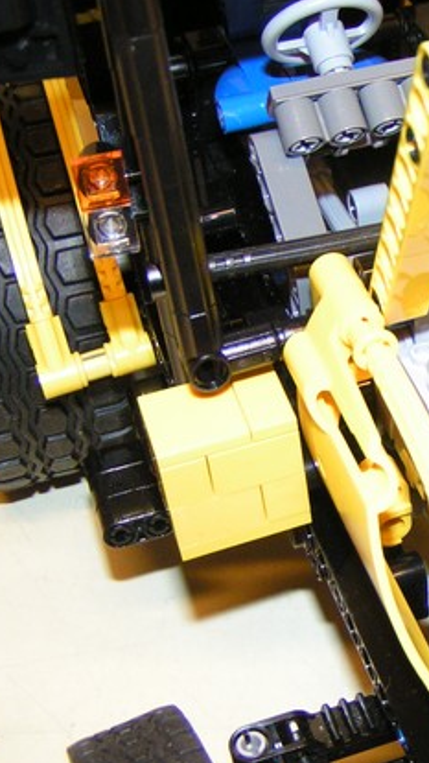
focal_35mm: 64
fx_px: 1294
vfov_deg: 32.8
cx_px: 477
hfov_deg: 18.1
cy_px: 405
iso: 200
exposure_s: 1/50
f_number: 2.8
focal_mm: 5.8
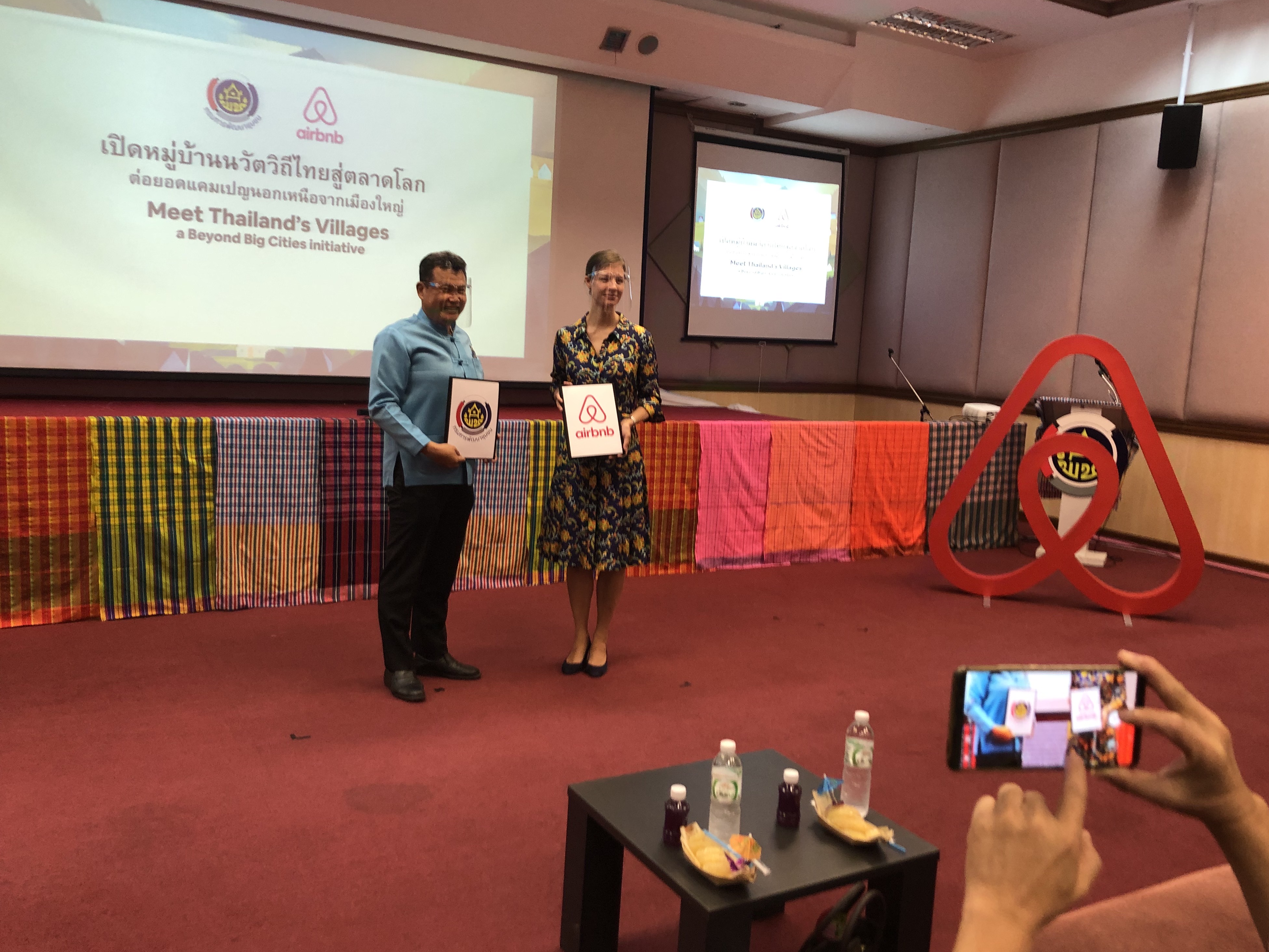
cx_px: 657
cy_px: 475
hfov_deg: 61.6
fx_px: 1063
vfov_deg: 48.2
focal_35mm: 29
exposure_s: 1/17
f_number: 1.8
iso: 40
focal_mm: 3.99
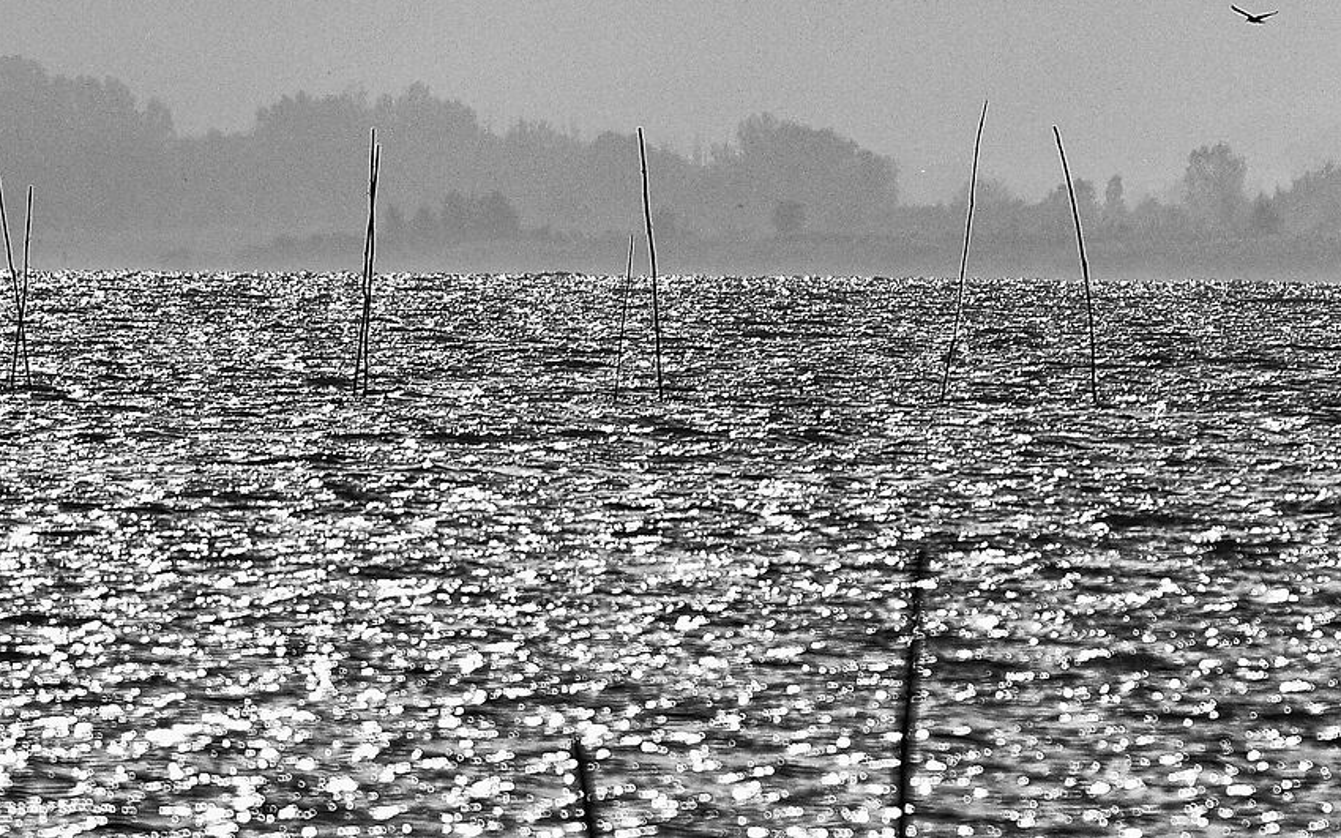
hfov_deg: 1.8
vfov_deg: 1.1
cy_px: 357
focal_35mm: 1152
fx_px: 42096
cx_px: 1052
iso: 450
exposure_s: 1/3200
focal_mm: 400
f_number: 8
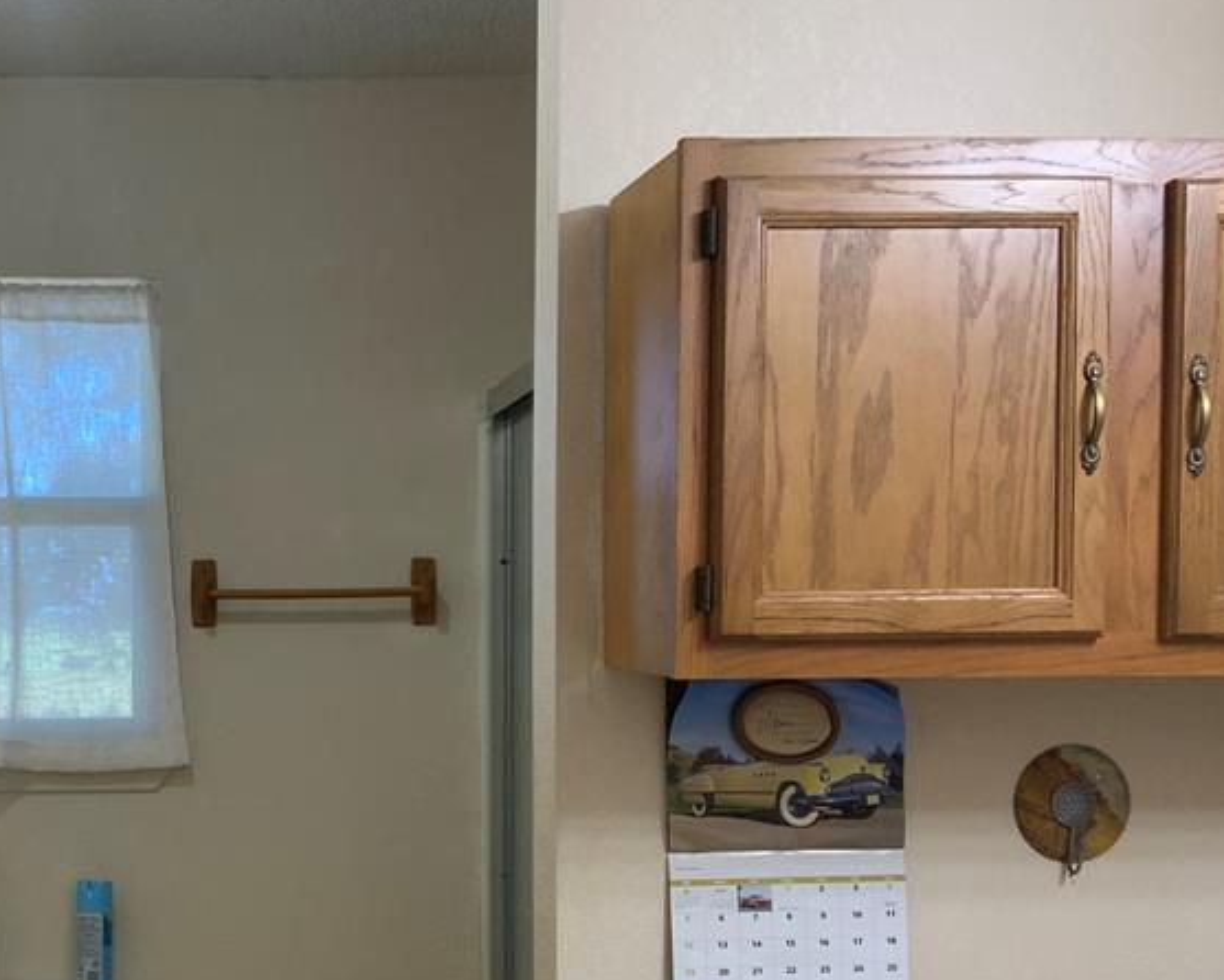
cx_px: 200
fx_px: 1884
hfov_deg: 34.6
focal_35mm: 52
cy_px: 688
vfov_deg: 28.9
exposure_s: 1/122
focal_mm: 3
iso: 64
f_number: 1.8
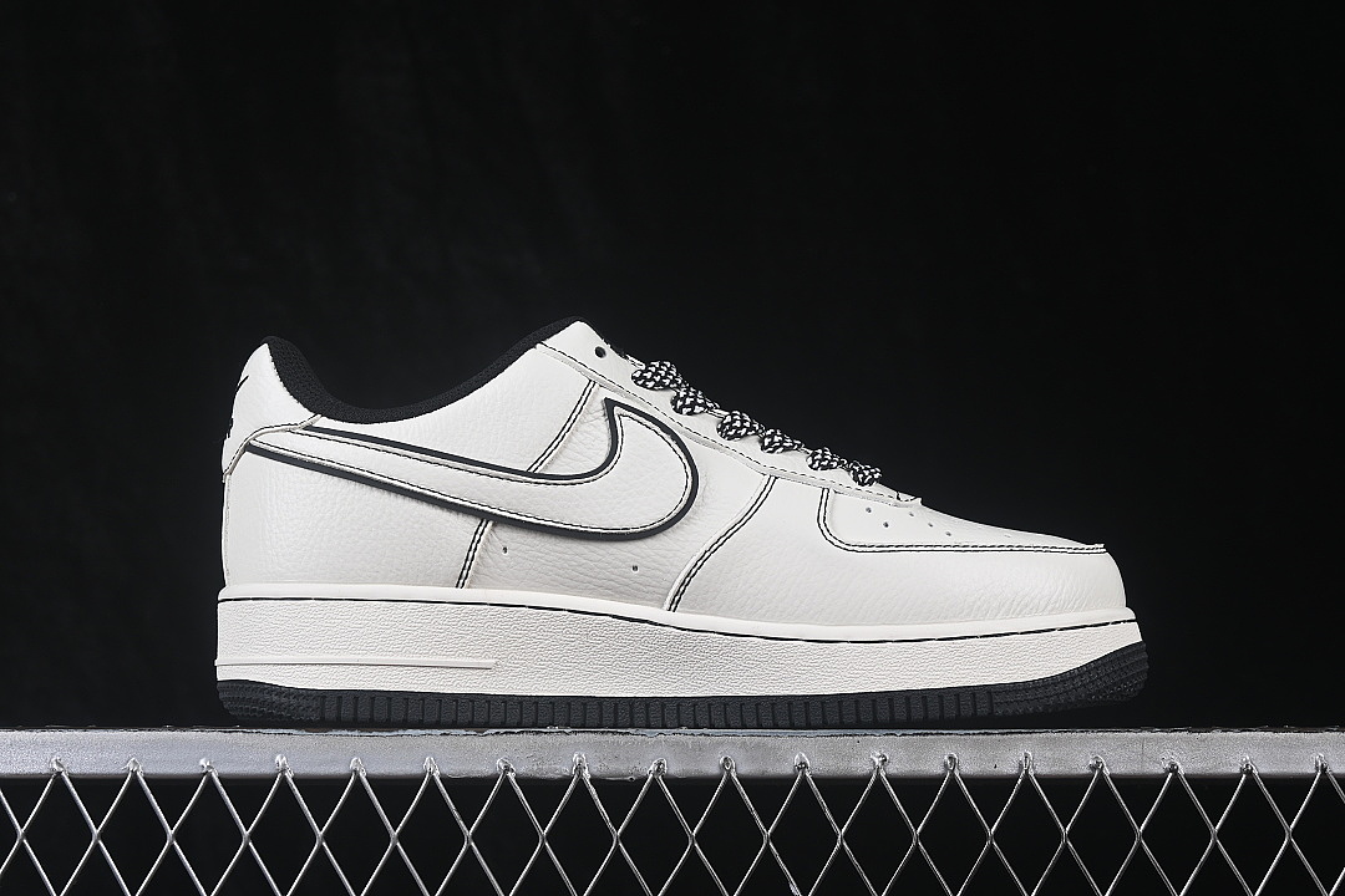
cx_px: 672
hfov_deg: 27.0
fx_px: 2802
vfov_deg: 18.2
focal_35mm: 75
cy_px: 448
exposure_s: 1/80
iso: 160
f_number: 8
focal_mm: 50
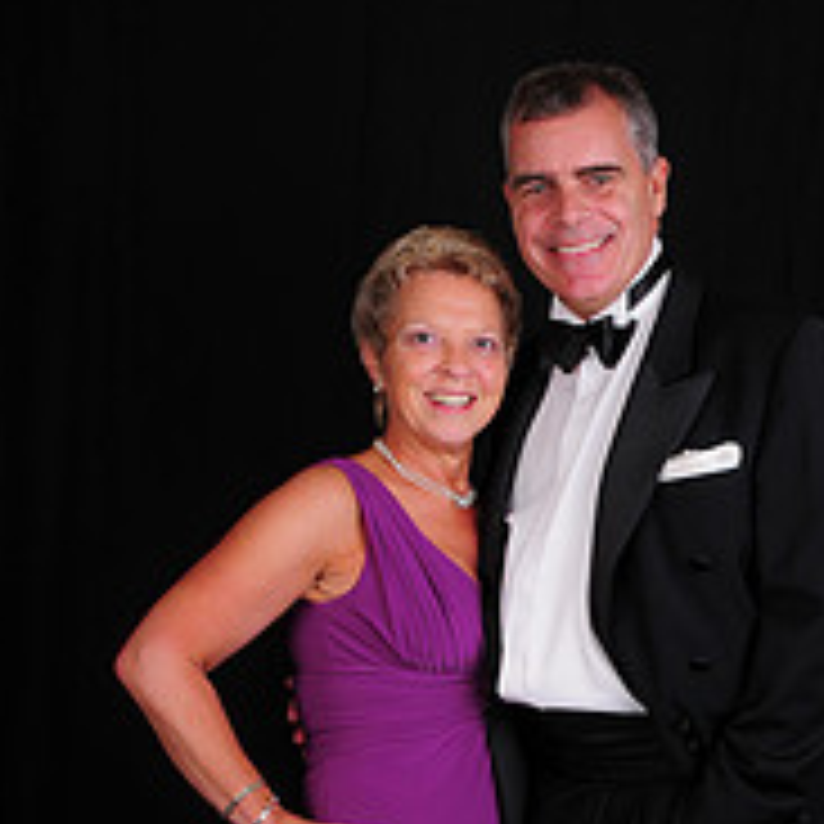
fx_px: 1858
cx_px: 606
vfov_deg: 23.8
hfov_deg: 24.8
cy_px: 838
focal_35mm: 69
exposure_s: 1/125
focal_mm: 22
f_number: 8
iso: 200
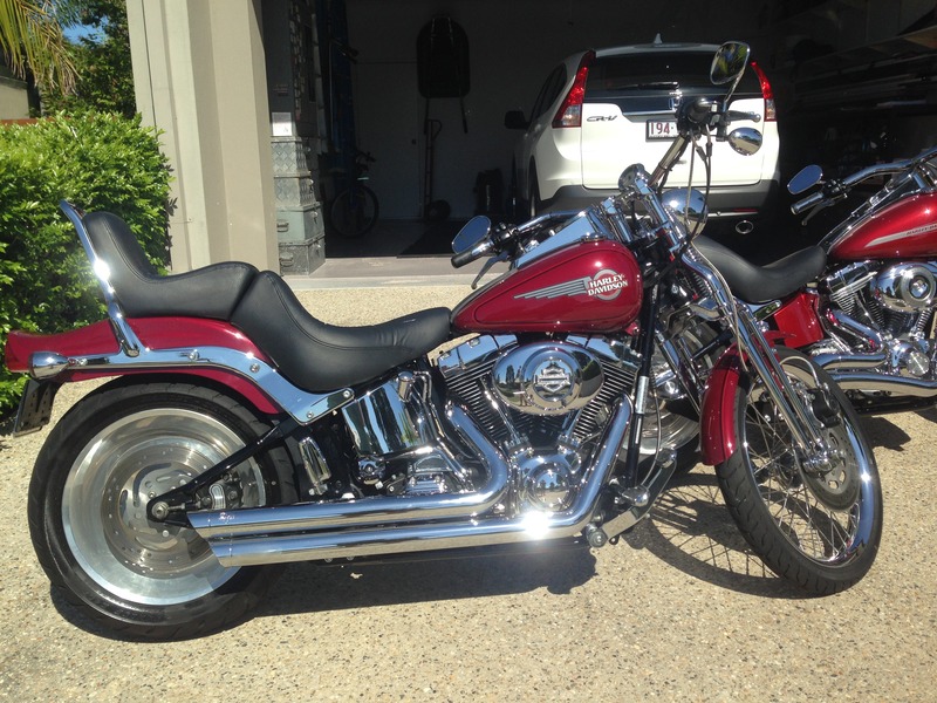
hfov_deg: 55.4
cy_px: 352
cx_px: 468
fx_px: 893
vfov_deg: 42.9
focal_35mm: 33
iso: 50
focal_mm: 4.12
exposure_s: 1/1506
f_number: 2.4
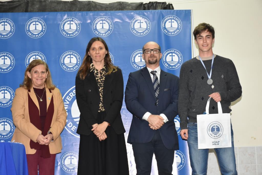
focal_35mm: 93
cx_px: 131
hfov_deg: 21.9
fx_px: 677
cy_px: 88
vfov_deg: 14.7
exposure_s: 1/60
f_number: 8
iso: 1600
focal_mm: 62
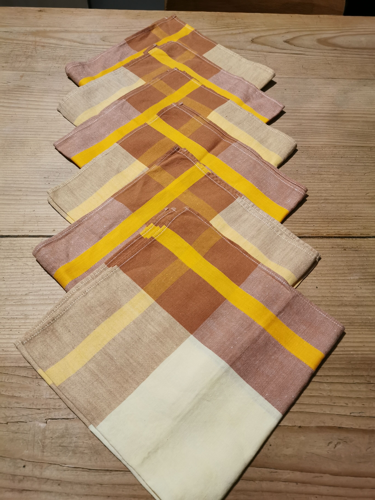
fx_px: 390
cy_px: 250
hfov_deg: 51.4
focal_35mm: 27
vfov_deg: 65.3
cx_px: 188
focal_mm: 5.58
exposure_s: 1/33.3
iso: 320
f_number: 1.8
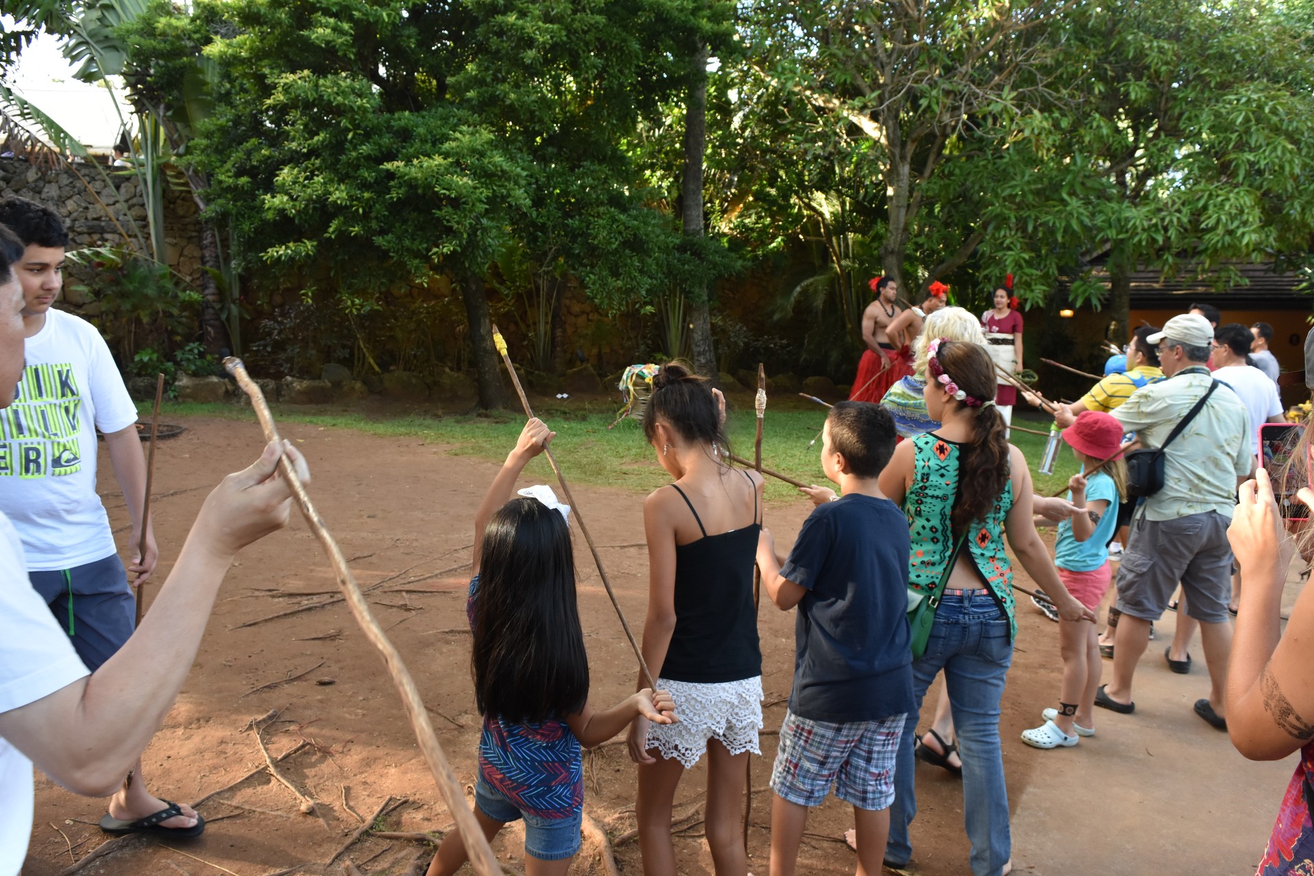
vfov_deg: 47.9
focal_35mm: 27
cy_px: 438
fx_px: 985
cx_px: 657
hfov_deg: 67.4
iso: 800
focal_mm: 18
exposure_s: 1/125
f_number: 5.6
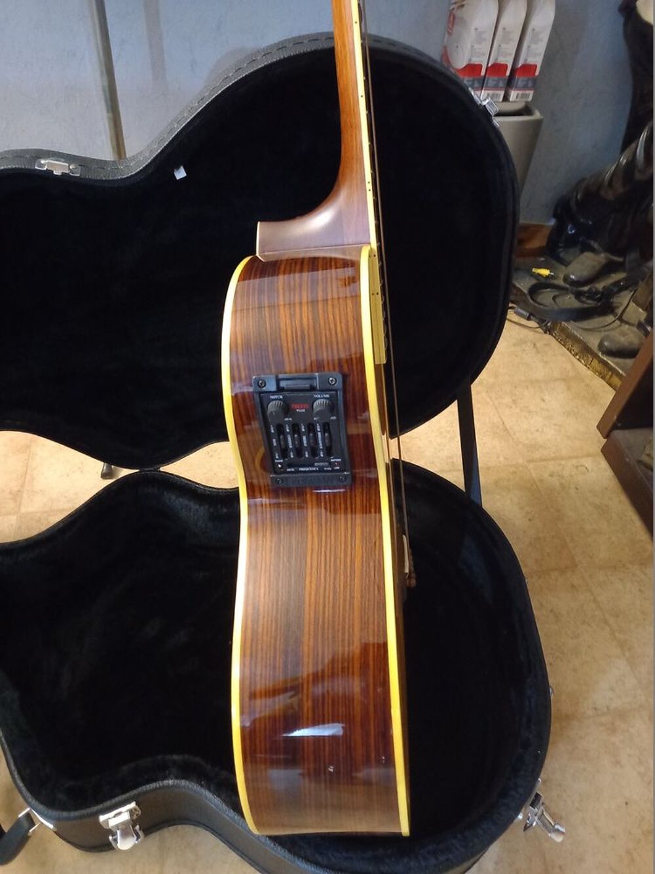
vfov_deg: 69.4
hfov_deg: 54.9
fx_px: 631
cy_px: 437
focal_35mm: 25
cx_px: 328
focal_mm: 4.6
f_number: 2
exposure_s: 1/16.7
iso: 1250
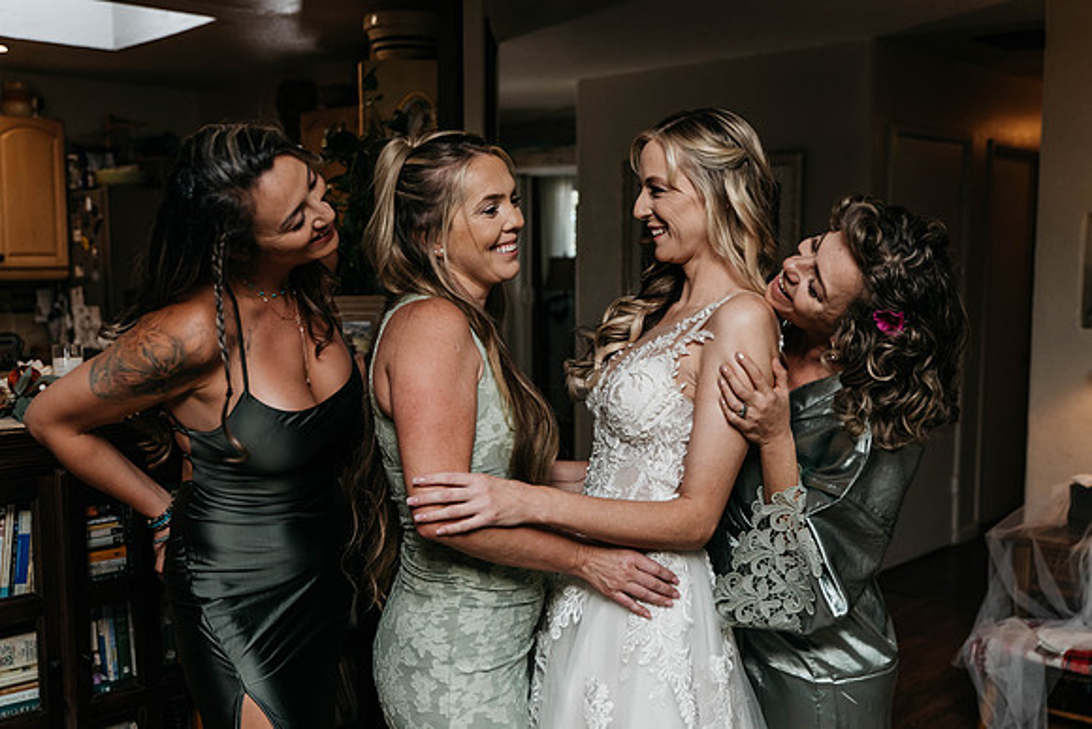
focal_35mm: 40
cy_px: 364
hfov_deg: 48.4
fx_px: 1214
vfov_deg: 33.4
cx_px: 546
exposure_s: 1/640
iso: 1000
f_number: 2.8
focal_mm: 40
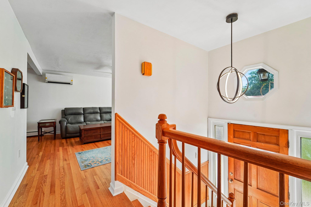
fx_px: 121
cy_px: 104
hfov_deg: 104.3
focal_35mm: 14
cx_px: 156
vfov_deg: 81.2
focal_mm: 14
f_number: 8
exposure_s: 1/80
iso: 400
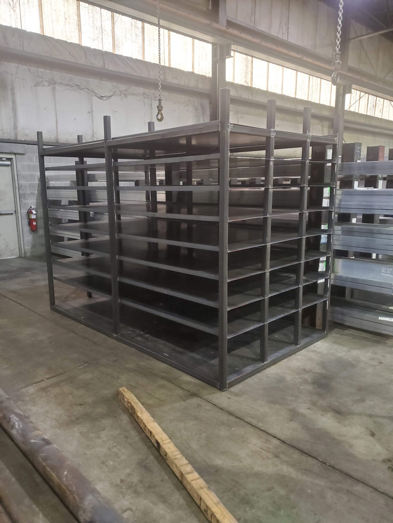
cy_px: 262
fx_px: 394
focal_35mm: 26
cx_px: 196
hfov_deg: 53.1
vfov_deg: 67.3
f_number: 1.5
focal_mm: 4.3
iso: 500
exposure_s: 1/40
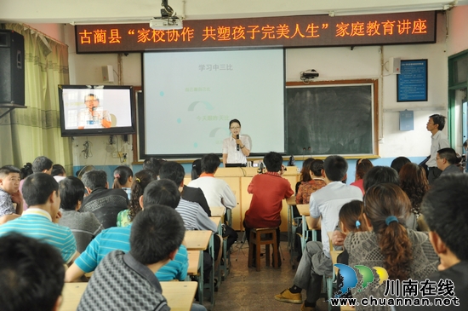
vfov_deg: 29.8
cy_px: 156
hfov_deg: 43.7
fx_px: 584
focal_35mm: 45
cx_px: 234
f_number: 4.2
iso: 1000
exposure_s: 1/50
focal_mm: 30
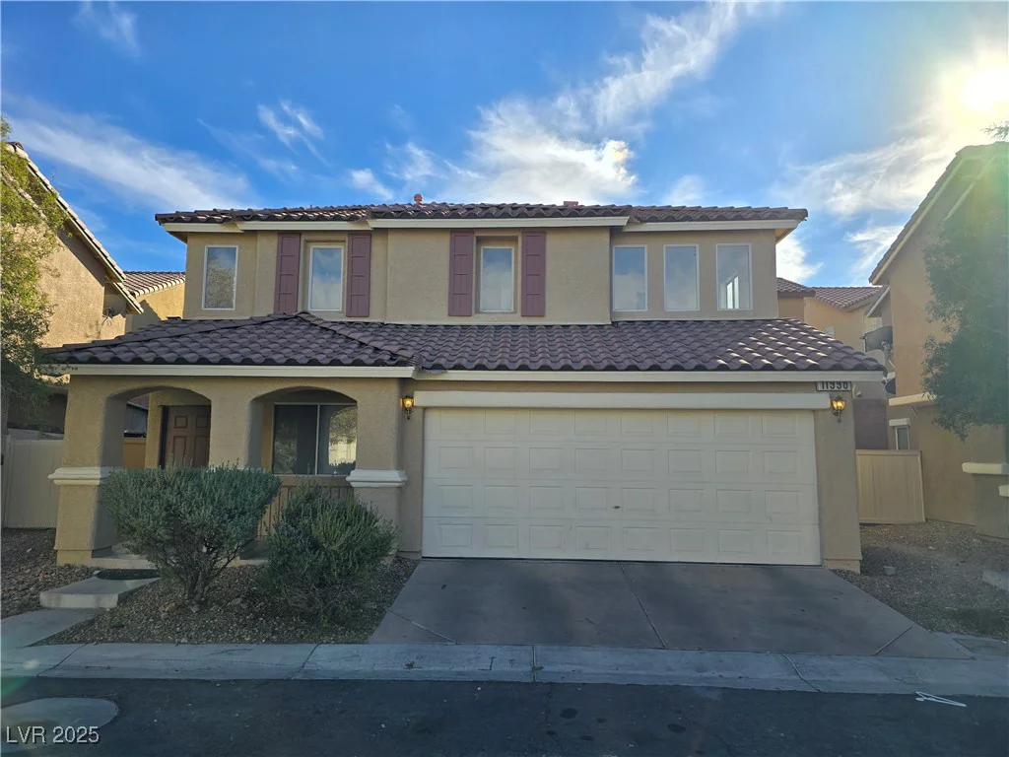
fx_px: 670
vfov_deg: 58.9
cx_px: 504
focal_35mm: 23
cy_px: 378
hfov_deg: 73.9
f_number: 1.7
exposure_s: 1/1387
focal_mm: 6.3
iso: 12
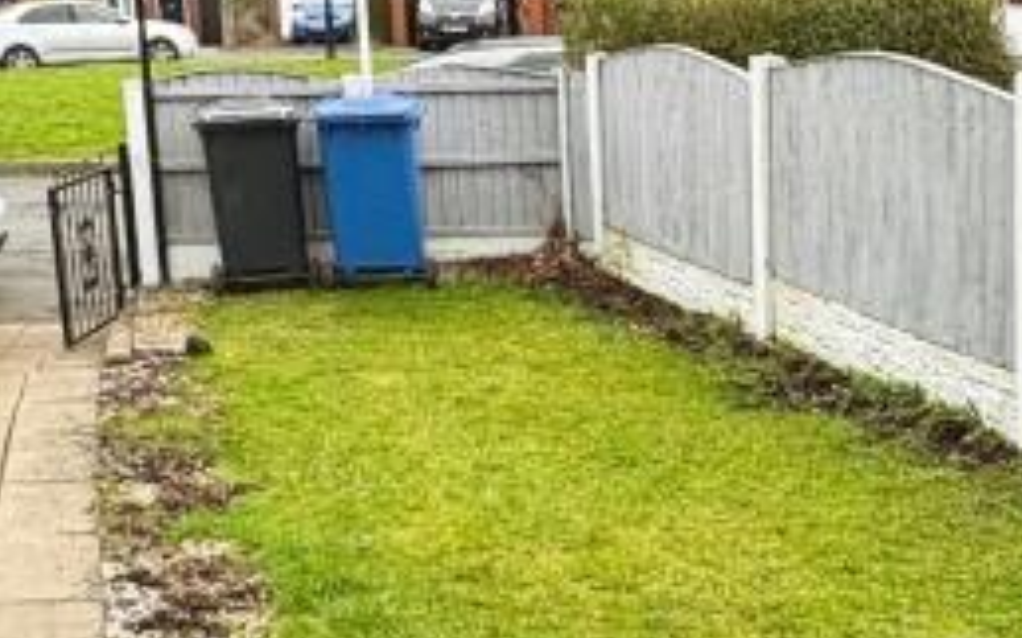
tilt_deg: -14.0
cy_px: 481
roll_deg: +1.7
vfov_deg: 21.8
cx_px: 309
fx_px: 1643
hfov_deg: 34.1
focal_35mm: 59
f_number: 2.2
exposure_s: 1/246
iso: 64
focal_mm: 2.22
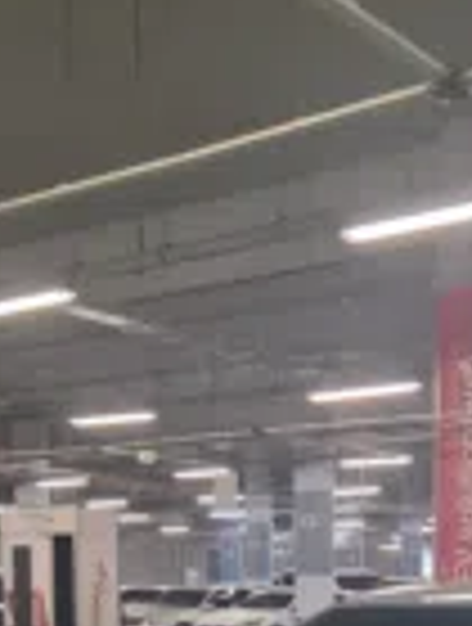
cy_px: 730
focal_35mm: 66
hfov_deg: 22.1
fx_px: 1194
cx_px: 369
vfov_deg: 26.4
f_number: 1.8
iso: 250
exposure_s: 1/100
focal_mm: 5.4
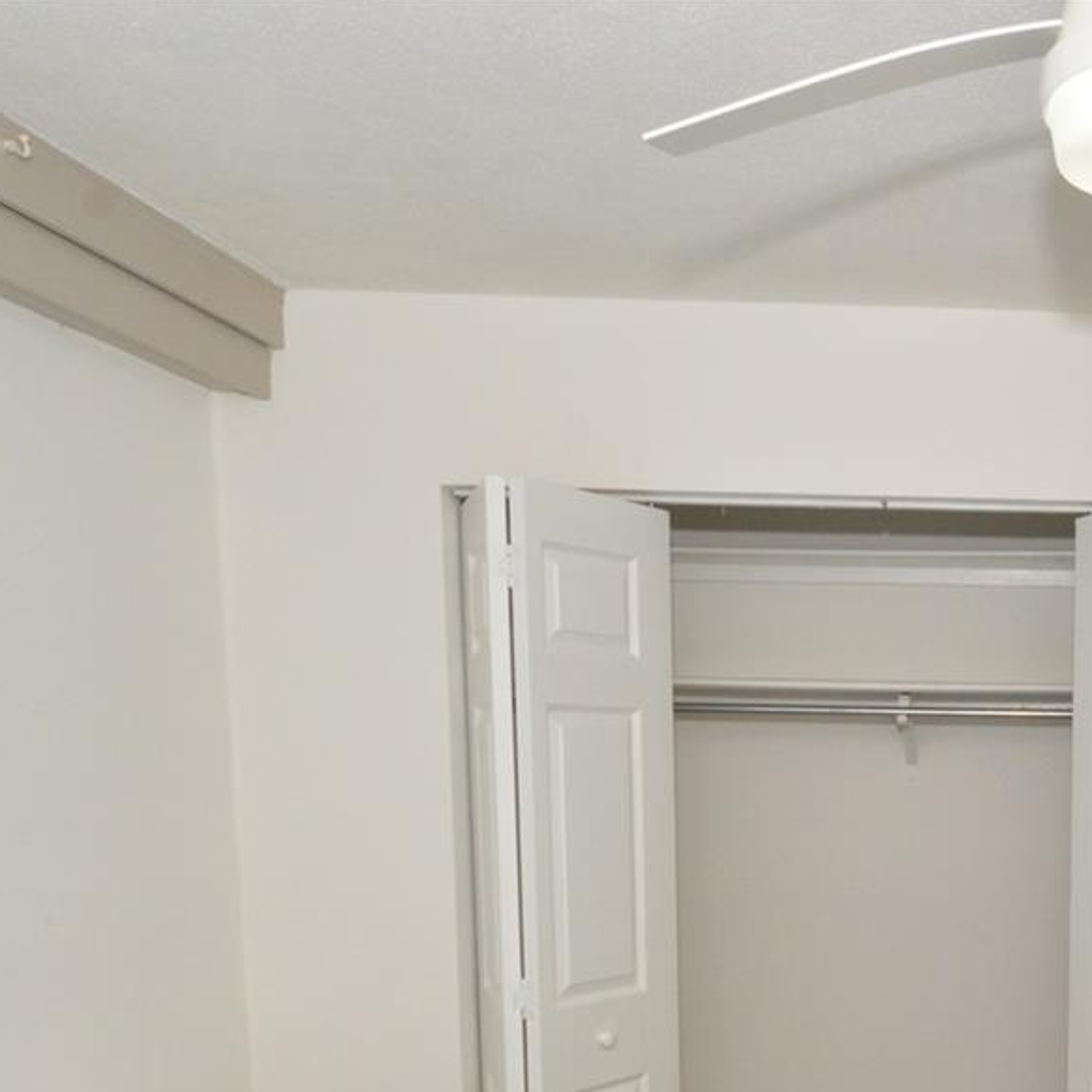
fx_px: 1499
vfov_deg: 37.3
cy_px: 990
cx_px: 1039
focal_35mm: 42
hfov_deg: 36.7
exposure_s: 1/80
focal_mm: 12
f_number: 11
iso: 800
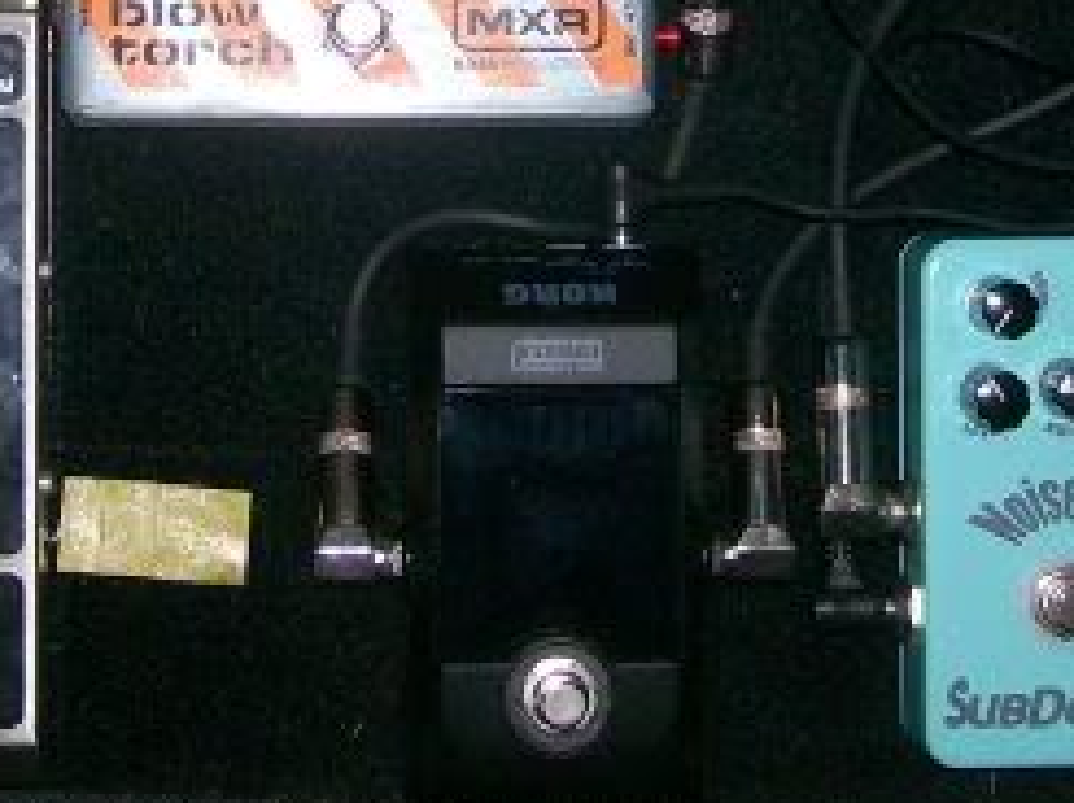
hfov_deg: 16.8
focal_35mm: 117
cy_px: 4
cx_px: 336
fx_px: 3627
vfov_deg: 12.5
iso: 80
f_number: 2.7
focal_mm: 6
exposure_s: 1/64
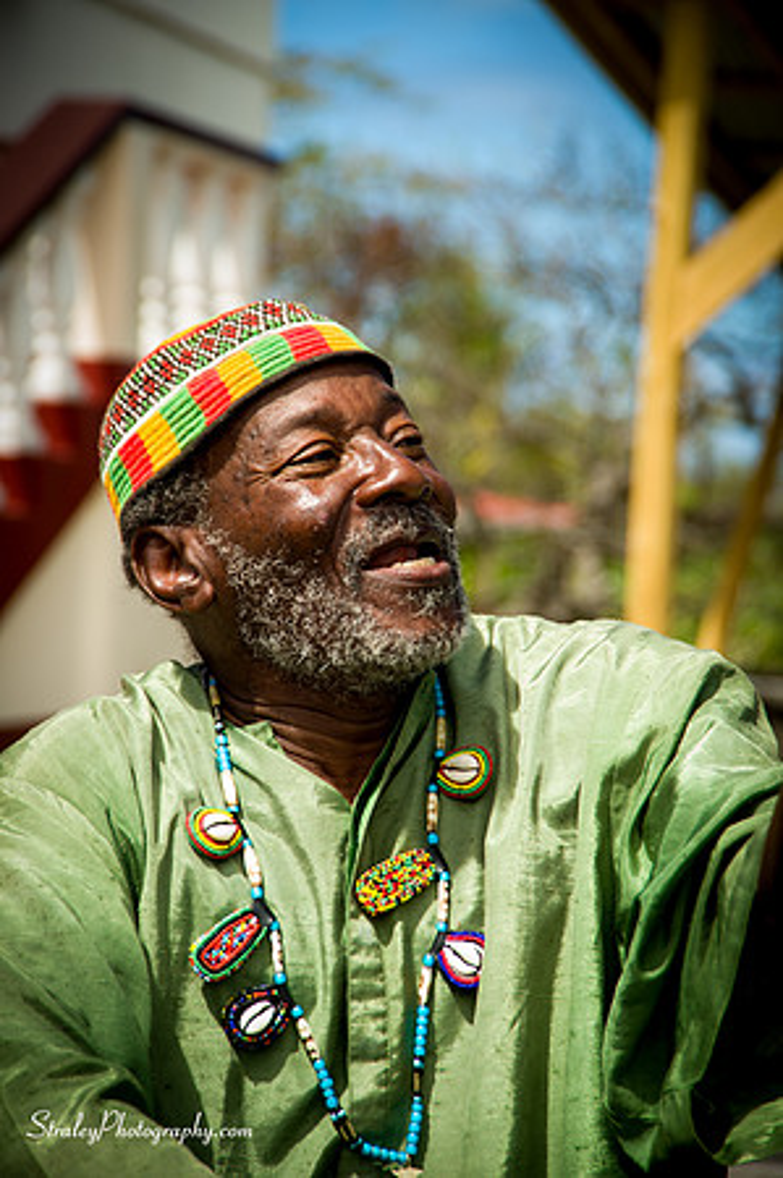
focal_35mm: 120
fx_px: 3924
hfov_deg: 11.4
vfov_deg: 17.1
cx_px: 392
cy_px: 589
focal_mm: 120
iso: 100
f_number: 7.1
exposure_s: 1/125
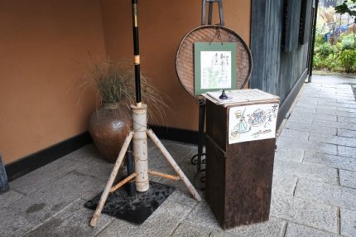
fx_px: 267
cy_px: 118
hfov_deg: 67.4
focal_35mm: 27
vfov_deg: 47.9
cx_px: 178
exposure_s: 1/80
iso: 800
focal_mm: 10
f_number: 3.5
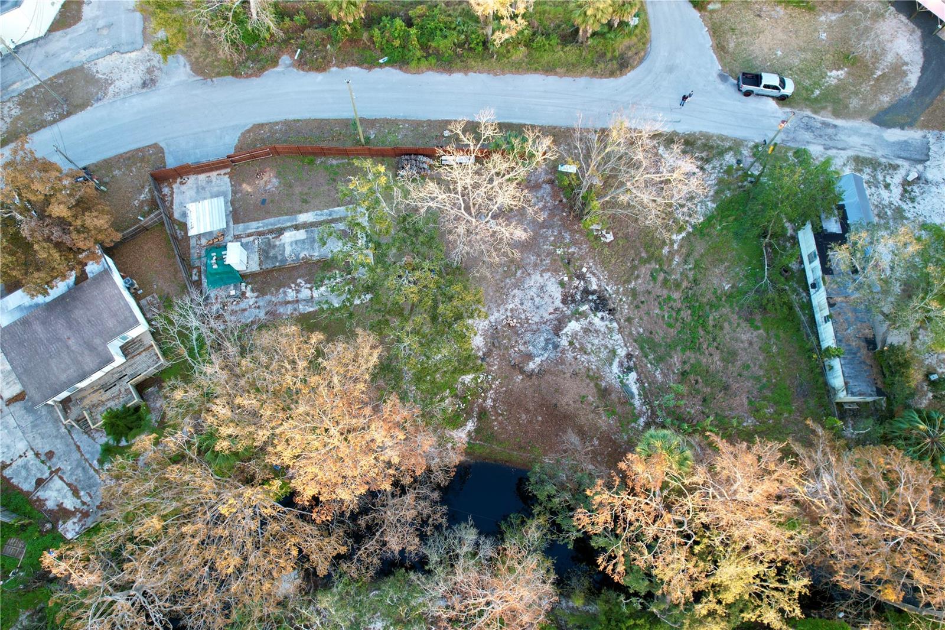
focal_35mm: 22
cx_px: 472
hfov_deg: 78.6
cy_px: 315
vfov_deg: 57.2
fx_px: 577
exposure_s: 1/50
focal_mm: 8.38
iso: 100
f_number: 2.8
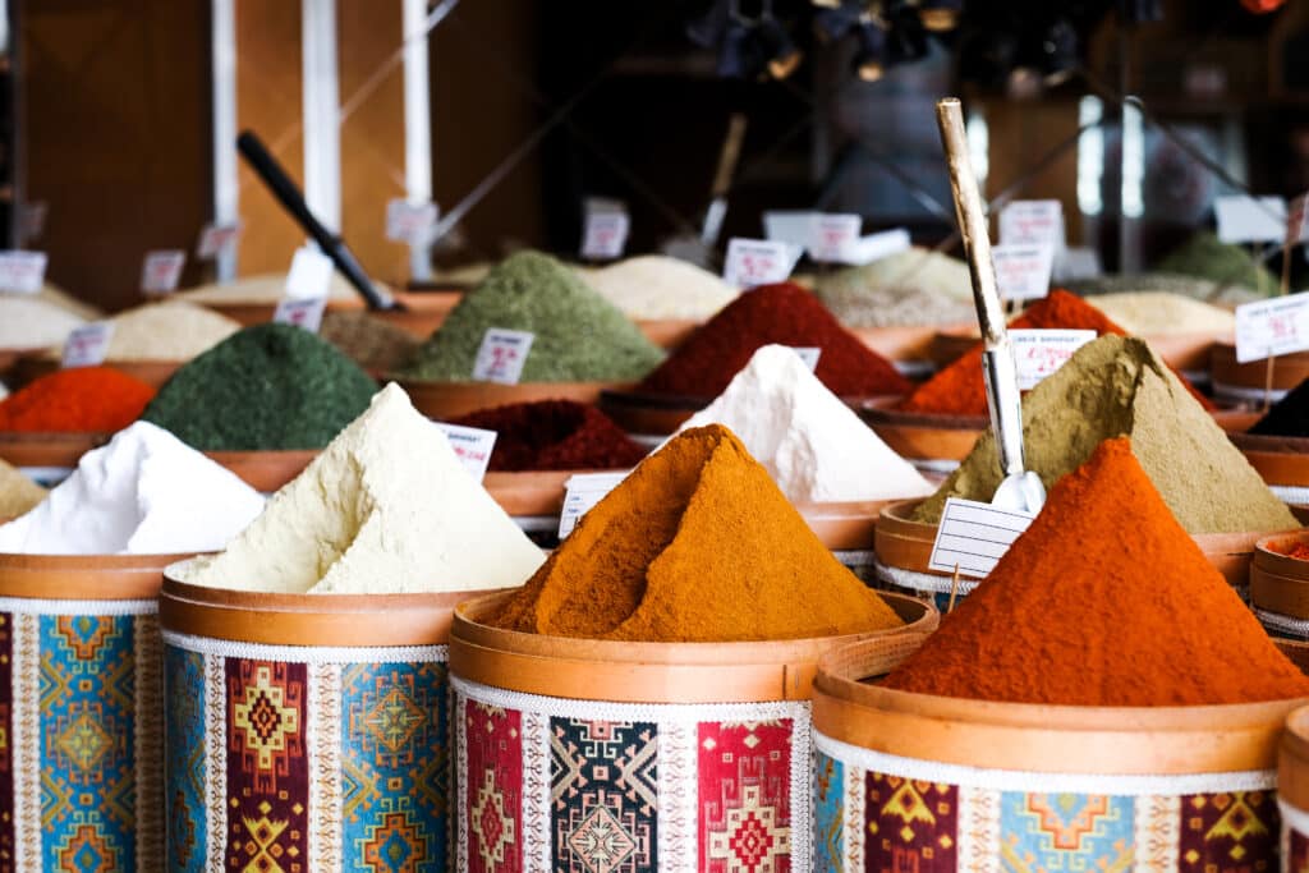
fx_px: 3055
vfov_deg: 16.3
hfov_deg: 24.2
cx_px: 654
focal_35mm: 84
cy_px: 436
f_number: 2.8
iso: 160
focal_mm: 56
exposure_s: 1/250
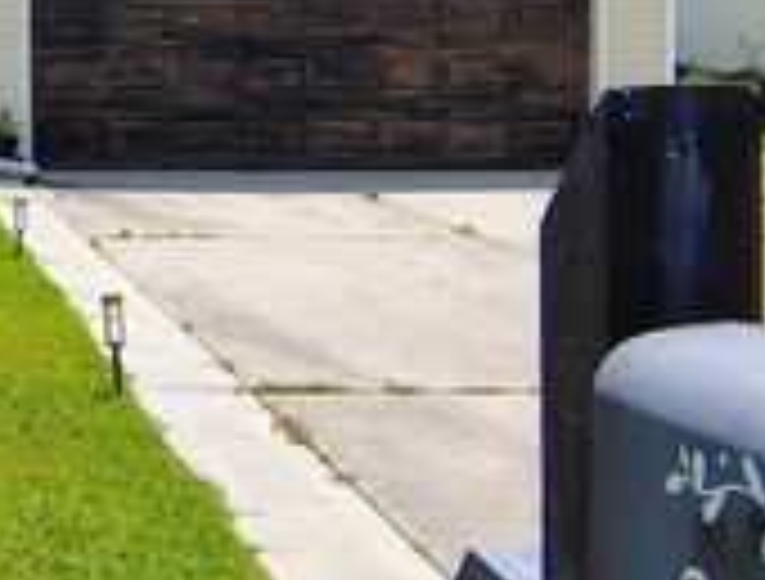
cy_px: 36
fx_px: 1043
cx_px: 99
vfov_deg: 29.5
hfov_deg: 38.0
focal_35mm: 47
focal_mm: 2.13
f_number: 2.2
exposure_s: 1/1032
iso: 100
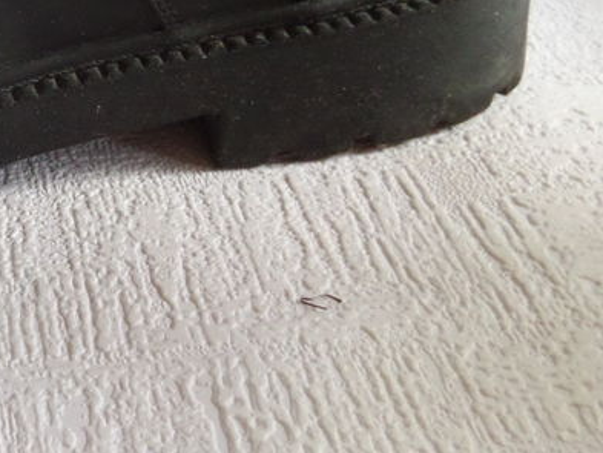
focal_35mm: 61
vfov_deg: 23.4
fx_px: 1063
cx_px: -29
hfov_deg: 29.2
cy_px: 46
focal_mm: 4
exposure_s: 1/30
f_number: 3.2
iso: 320
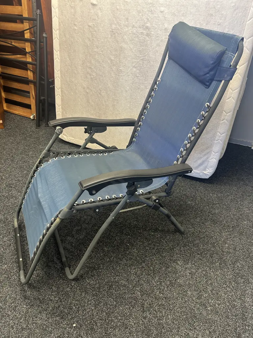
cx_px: 126
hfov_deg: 56.8
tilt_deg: -35.5
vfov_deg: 71.6
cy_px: 169
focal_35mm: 24
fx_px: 234
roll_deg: -2.1
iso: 160
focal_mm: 6.86
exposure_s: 1/50
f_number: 1.78
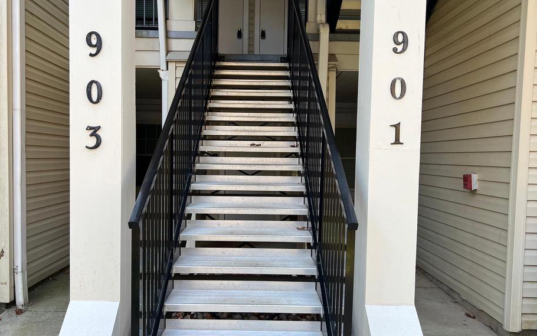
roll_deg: -0.7
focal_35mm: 31
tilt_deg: -2.8
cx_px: 254
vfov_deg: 40.6
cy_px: 175
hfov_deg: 61.2
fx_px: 454
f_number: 1.5
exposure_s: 1/182
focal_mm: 5.7
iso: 40
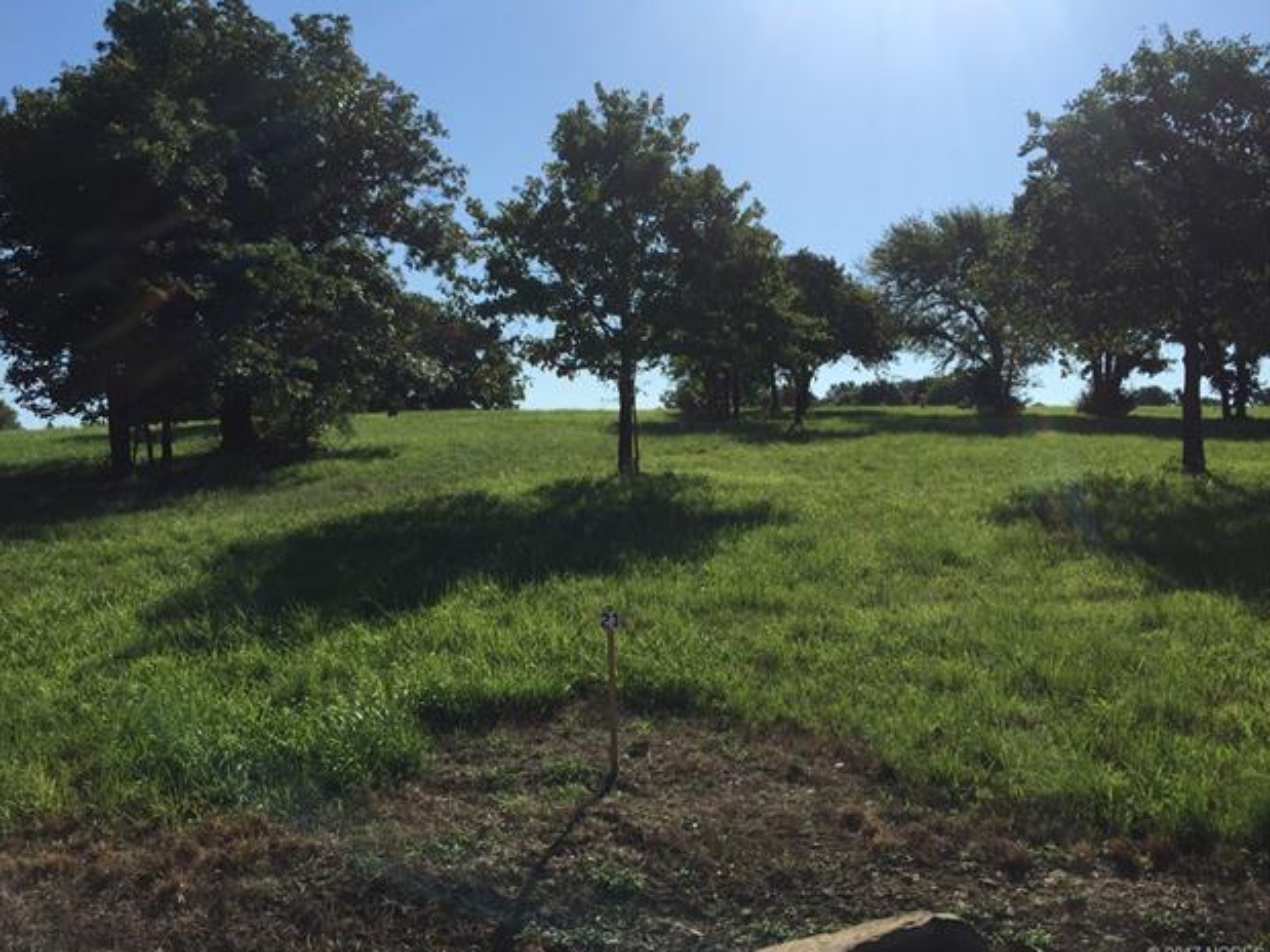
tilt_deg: +1.9
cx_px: 618
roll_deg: +0.4
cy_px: 474
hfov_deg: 60.0
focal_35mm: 30
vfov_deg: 46.8
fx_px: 1100
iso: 32
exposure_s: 1/3300
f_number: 2.2
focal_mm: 4.15
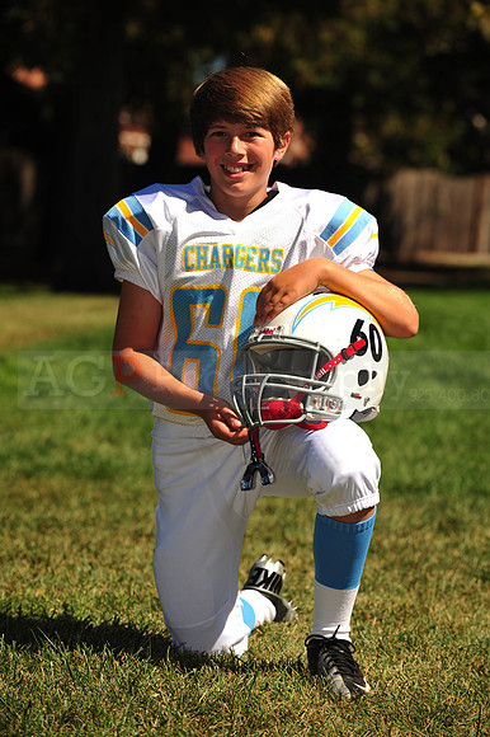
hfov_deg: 10.5
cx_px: 245
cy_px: 368
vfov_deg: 15.8
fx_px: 2657
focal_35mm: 130
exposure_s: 1/1000
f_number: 5
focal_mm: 130
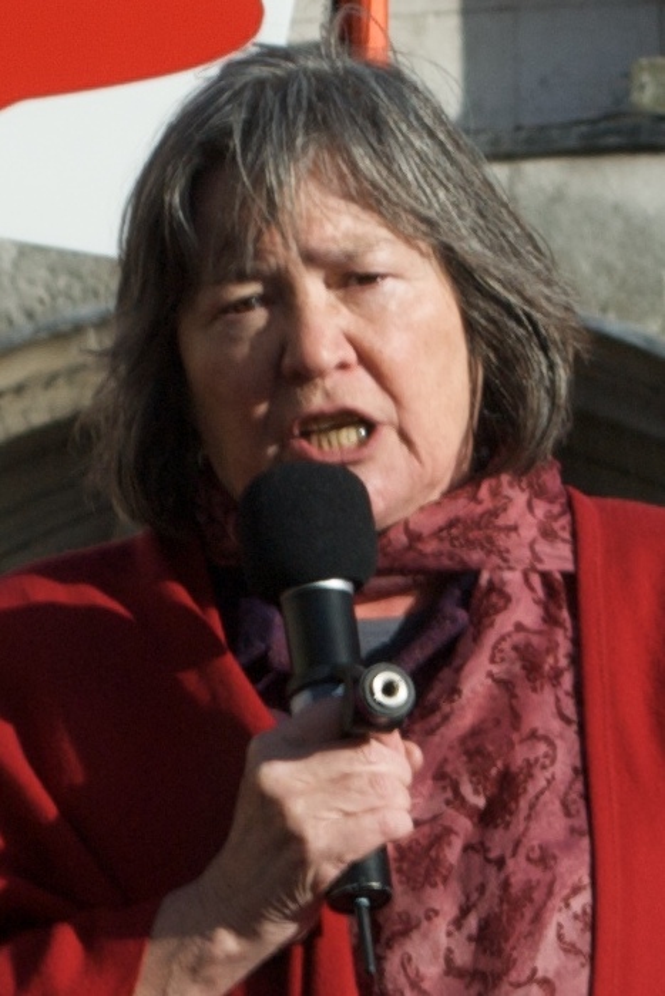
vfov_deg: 24.6
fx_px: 2285
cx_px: 332
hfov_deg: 16.6
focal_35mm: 82
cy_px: 498
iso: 200
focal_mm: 55
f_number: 9
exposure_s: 1/100
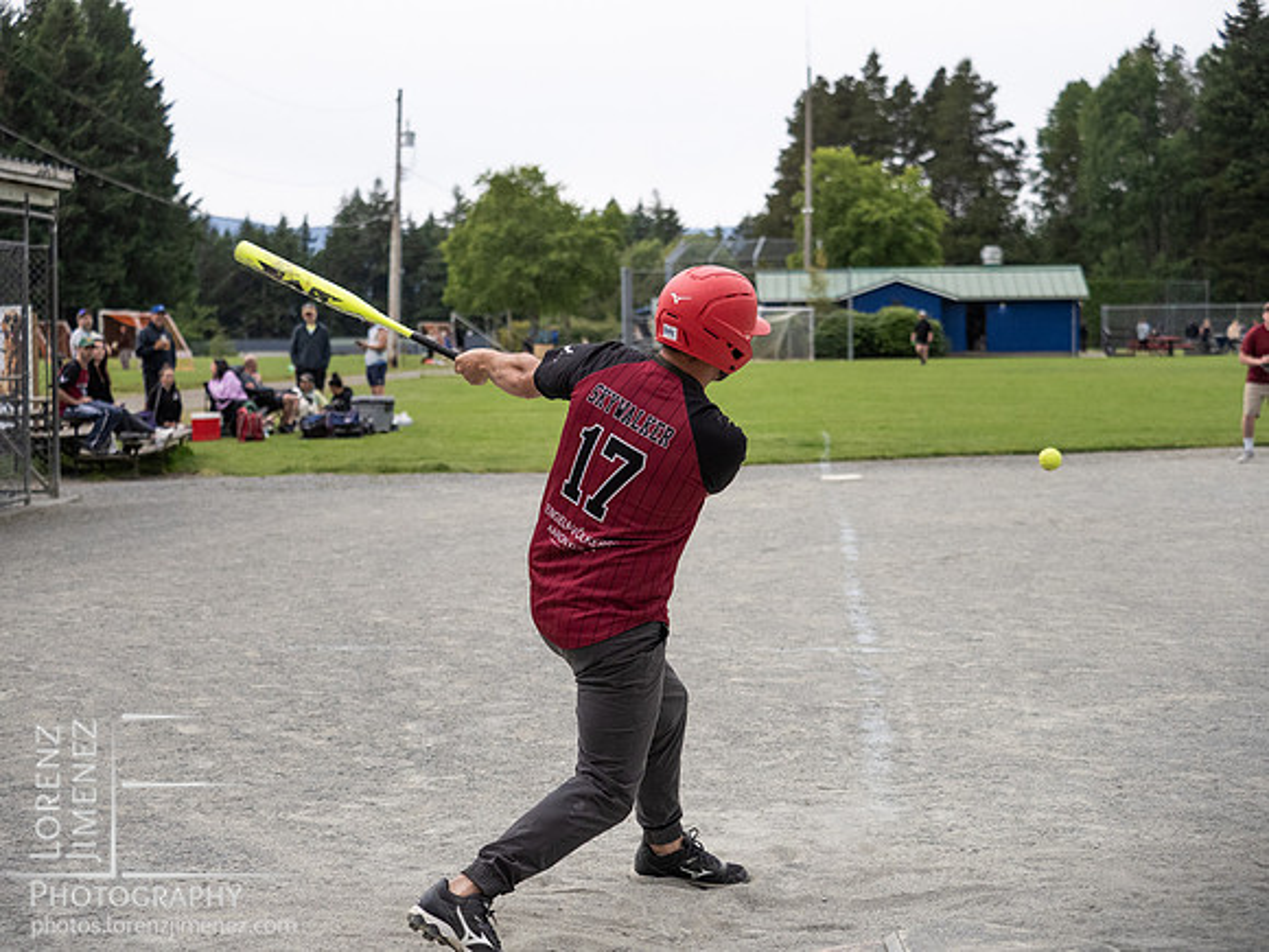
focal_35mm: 80
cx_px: 634
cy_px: 476
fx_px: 2933
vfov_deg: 18.4
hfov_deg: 24.4
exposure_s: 1/1250
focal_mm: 40
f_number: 2.8
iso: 800
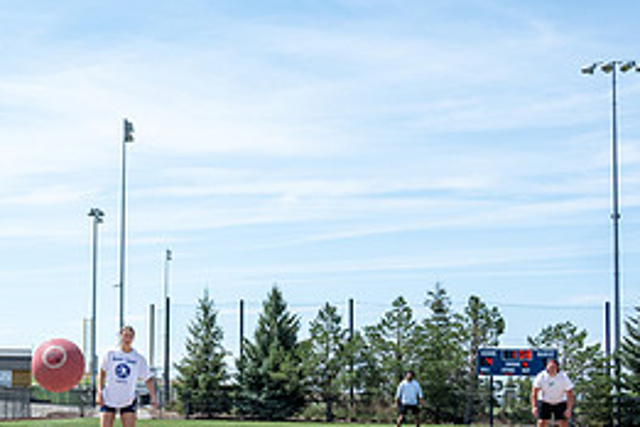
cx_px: -25
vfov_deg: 16.8
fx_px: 1440
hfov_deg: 23.8
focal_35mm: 81
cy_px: 307
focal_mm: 24.5
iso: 160
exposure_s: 1/2000
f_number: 4
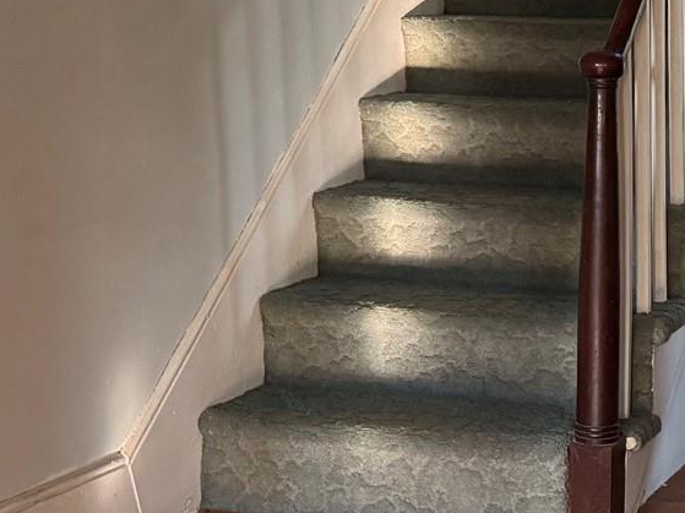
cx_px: 673
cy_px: 122
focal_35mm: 88
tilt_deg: -6.0
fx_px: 1741
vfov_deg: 16.7
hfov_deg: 21.5
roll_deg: +1.7
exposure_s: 1/60
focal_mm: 6.76
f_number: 1.78
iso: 800
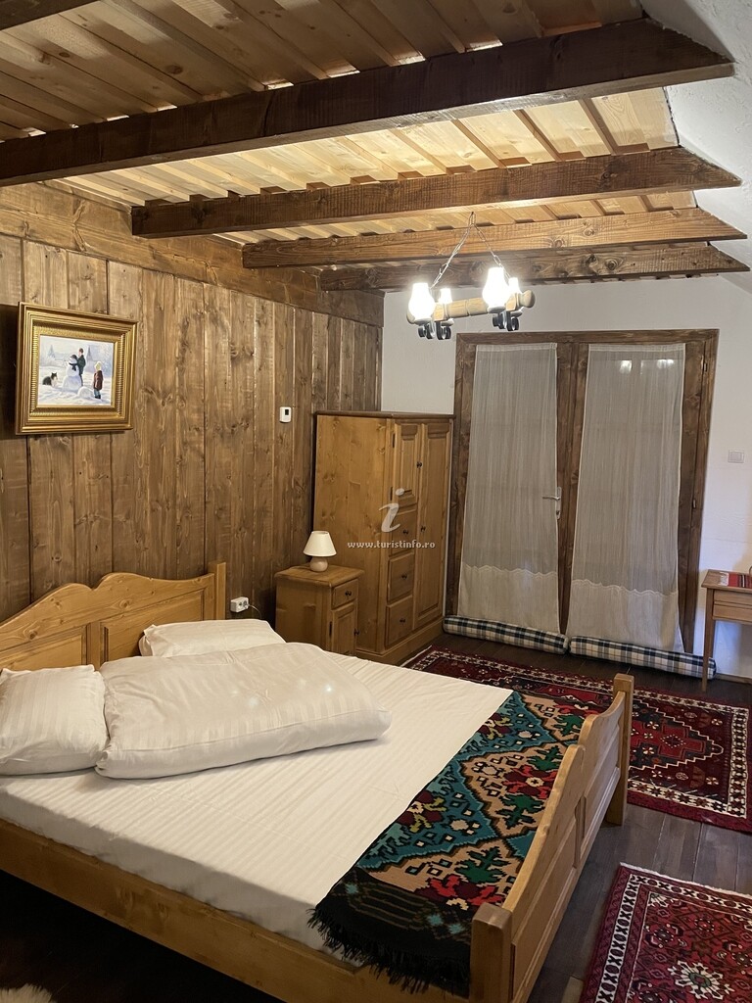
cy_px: 502
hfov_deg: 53.1
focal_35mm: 26
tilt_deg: -7.6
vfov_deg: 67.3
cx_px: 376
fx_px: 753
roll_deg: -2.2
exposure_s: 1/55
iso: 500
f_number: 1.6
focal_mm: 4.2
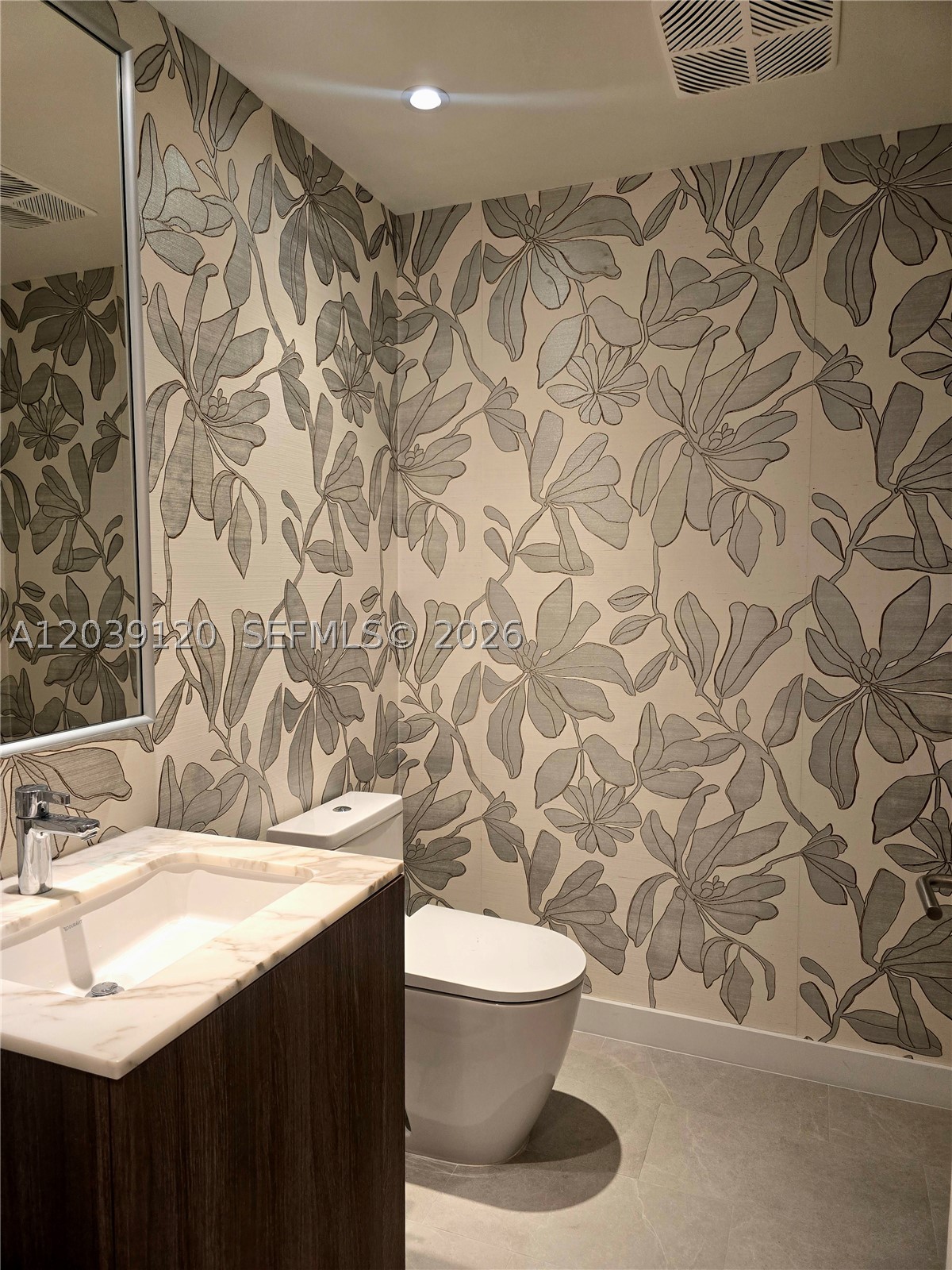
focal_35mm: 23
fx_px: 843
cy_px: 635
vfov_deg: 73.9
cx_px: 476
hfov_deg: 58.9
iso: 125
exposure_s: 1/120
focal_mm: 6.3
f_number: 1.7
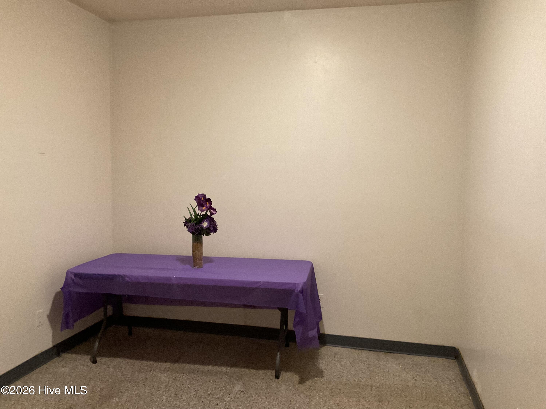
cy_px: 204
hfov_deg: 61.7
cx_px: 273
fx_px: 457
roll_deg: -1.4
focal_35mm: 29
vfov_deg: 48.2
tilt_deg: -5.9
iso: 250
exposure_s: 1/60
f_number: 1.8
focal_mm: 3
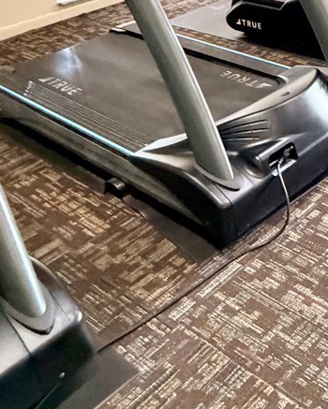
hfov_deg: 24.1
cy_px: -95
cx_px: 487
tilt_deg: -11.2
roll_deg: +2.6
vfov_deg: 30.9
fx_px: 606
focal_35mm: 50
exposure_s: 1/40
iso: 1000
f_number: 2.2
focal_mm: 2.22
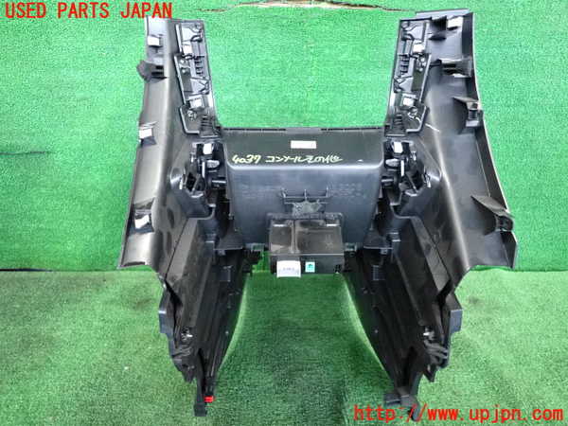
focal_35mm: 25
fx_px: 410
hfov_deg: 69.4
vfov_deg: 54.9
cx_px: 284
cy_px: 213
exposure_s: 1/125
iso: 2000
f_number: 2
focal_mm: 4.5
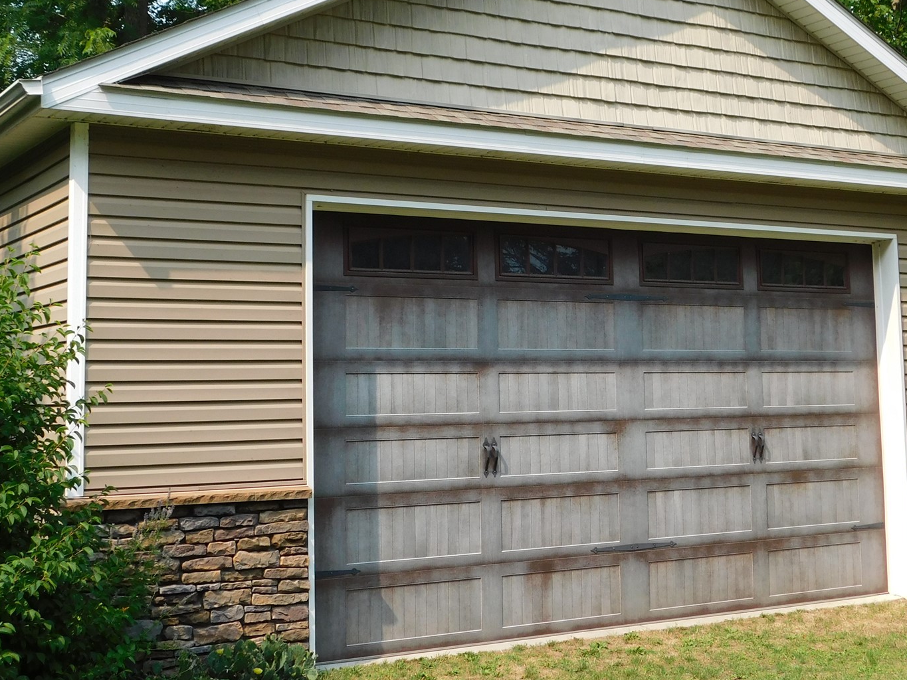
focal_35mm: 54
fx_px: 1415
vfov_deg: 26.9
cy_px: 246
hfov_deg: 35.5
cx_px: 530
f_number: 3.5
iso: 125
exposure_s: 1/500
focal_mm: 6.3
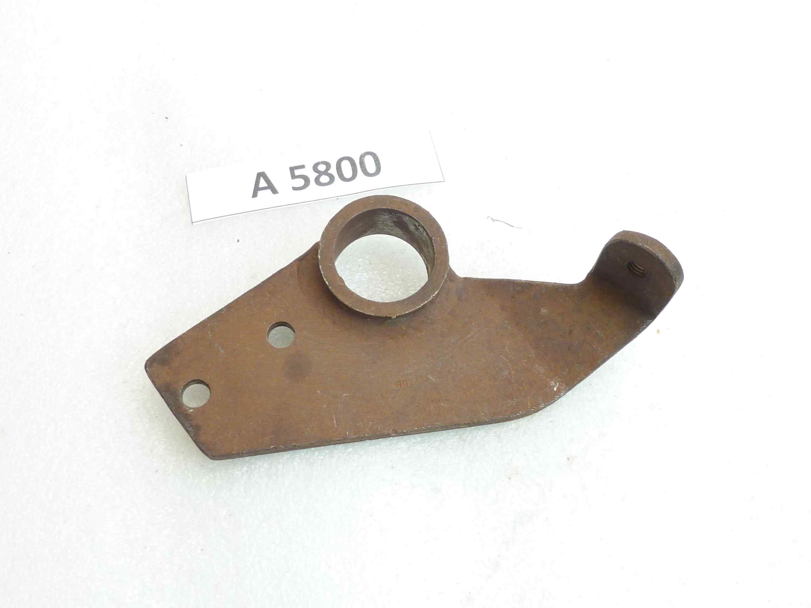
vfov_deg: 37.7
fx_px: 890
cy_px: 304
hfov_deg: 49.0
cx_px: 406
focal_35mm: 38
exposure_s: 1/13
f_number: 3.3
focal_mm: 4.4
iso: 80
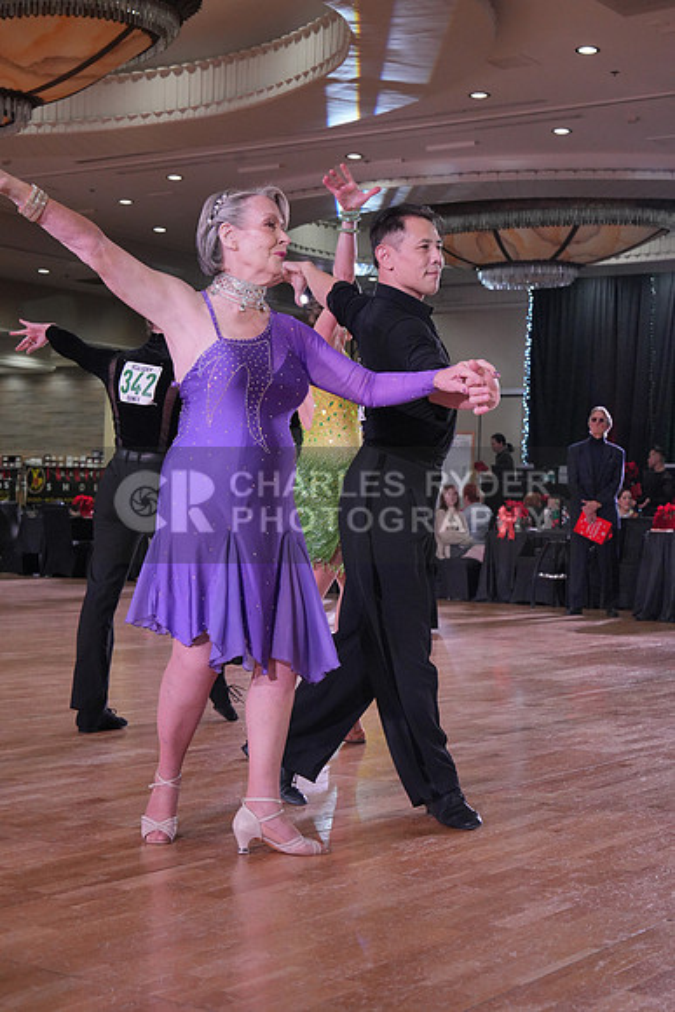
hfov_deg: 23.0
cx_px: 338
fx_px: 1658
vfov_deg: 33.9
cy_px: 506
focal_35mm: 59
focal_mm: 59
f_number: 7.1
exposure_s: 1/400
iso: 3200
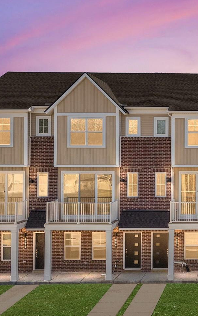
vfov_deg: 37.5
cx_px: 244
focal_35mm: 54
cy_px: 143
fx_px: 466
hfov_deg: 22.0
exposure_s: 1/240
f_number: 2.8
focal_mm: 12.29
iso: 260
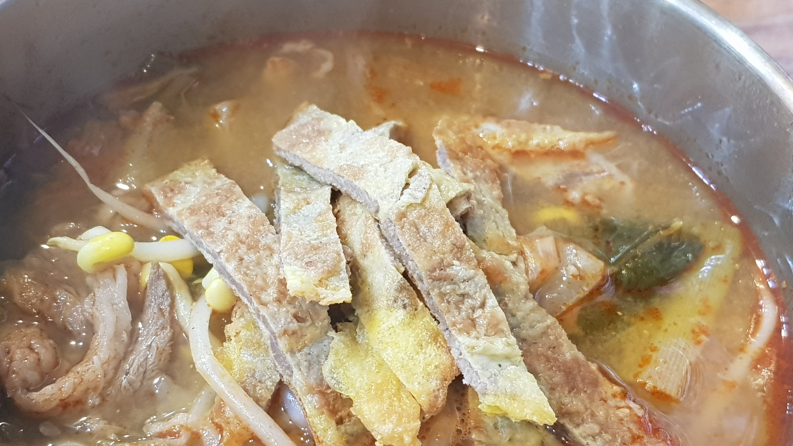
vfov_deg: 38.7
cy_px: 272
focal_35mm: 30
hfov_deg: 64.3
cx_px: 391
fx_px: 631
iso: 250
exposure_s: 1/24
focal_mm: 4.3
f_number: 1.7
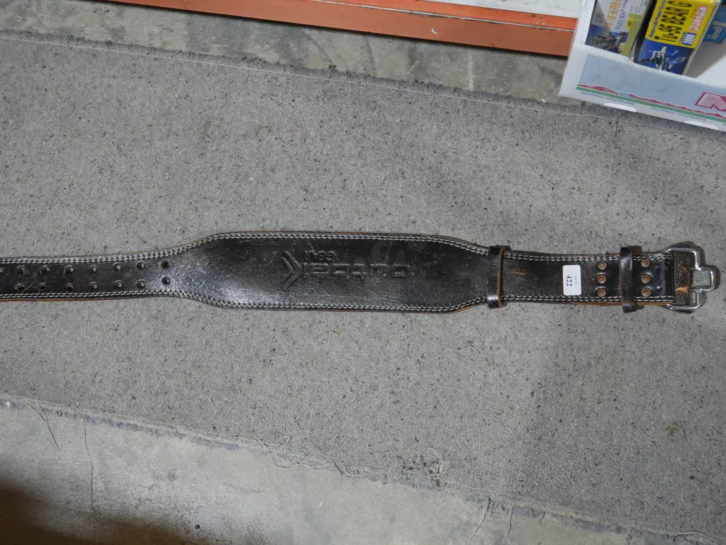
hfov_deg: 42.9
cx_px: 363
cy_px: 272
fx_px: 923
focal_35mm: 44
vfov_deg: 32.9
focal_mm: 22
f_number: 4.7
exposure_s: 1/60
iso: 500
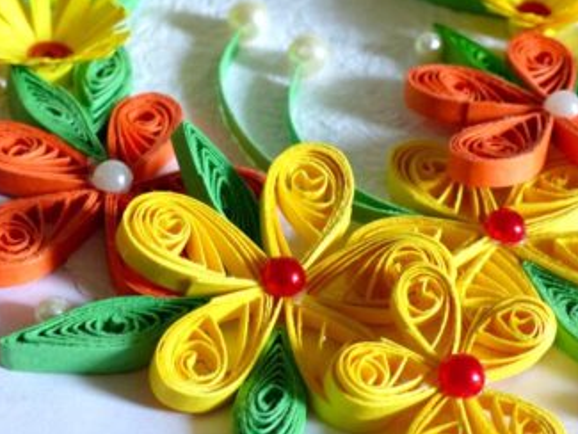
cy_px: 110
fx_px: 1386
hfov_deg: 23.5
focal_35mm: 83
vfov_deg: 17.7
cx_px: 260
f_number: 2.8
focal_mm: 8.1
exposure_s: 1/60
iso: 320
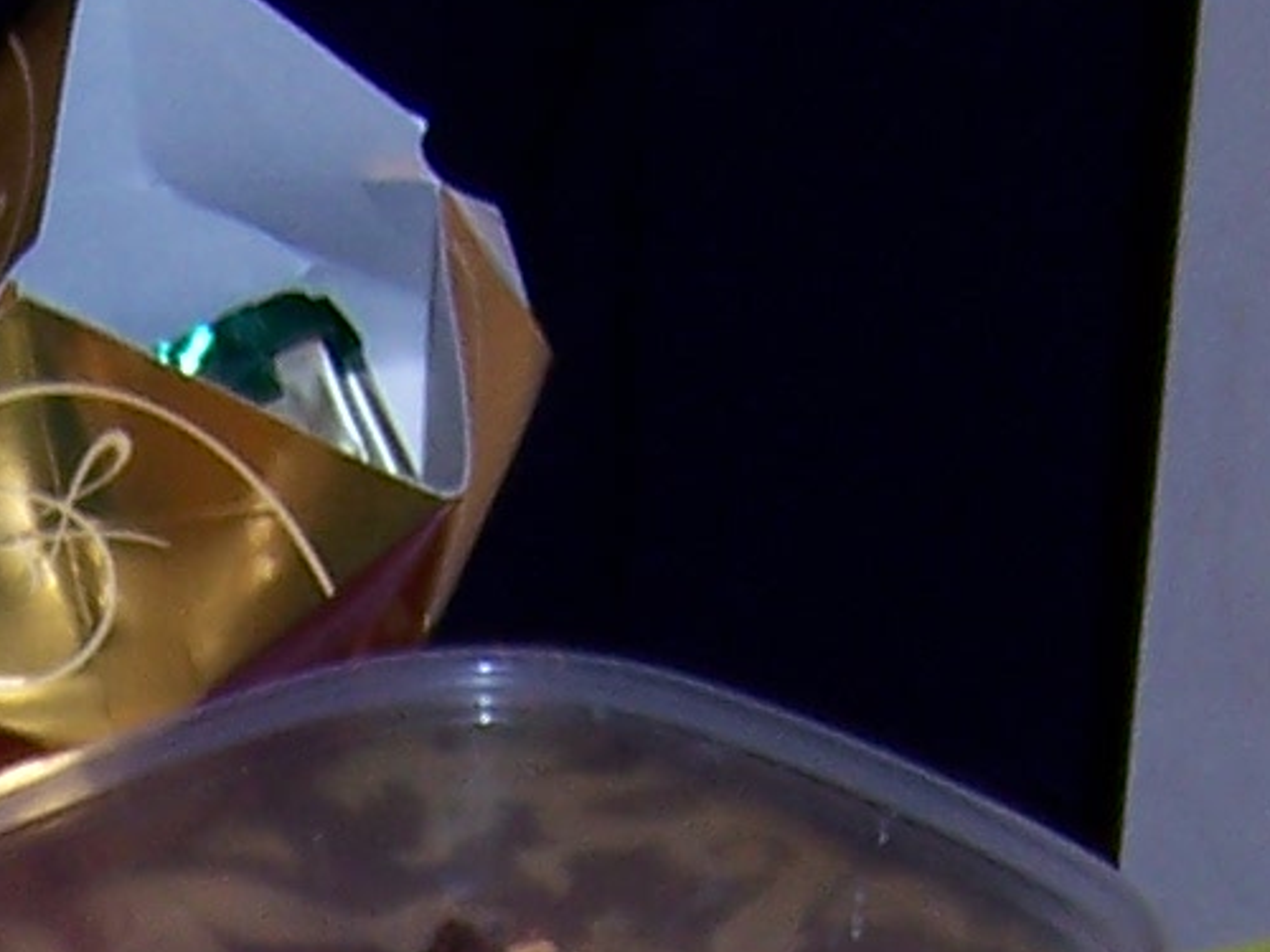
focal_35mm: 170
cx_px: -523
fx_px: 6237
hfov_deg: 11.2
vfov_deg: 8.3
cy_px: 1973
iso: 80
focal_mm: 5.5
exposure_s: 1/60
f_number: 2.8
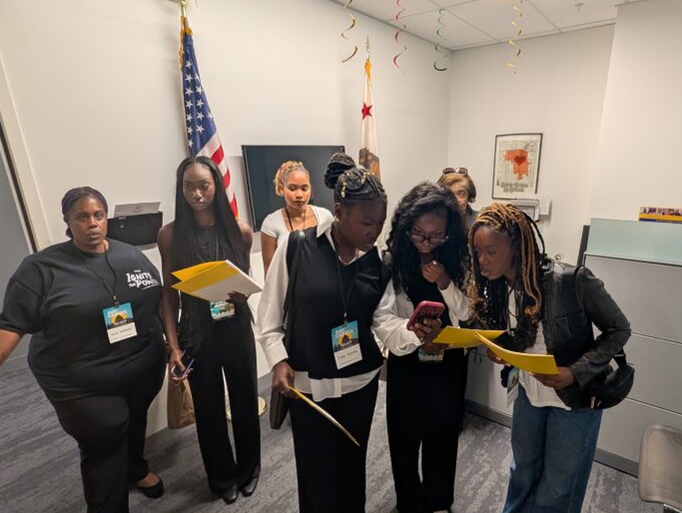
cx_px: 384
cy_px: 278
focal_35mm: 18
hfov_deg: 87.2
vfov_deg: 71.6
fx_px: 355
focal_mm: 2.02
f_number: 1.7
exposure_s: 1/60
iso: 92
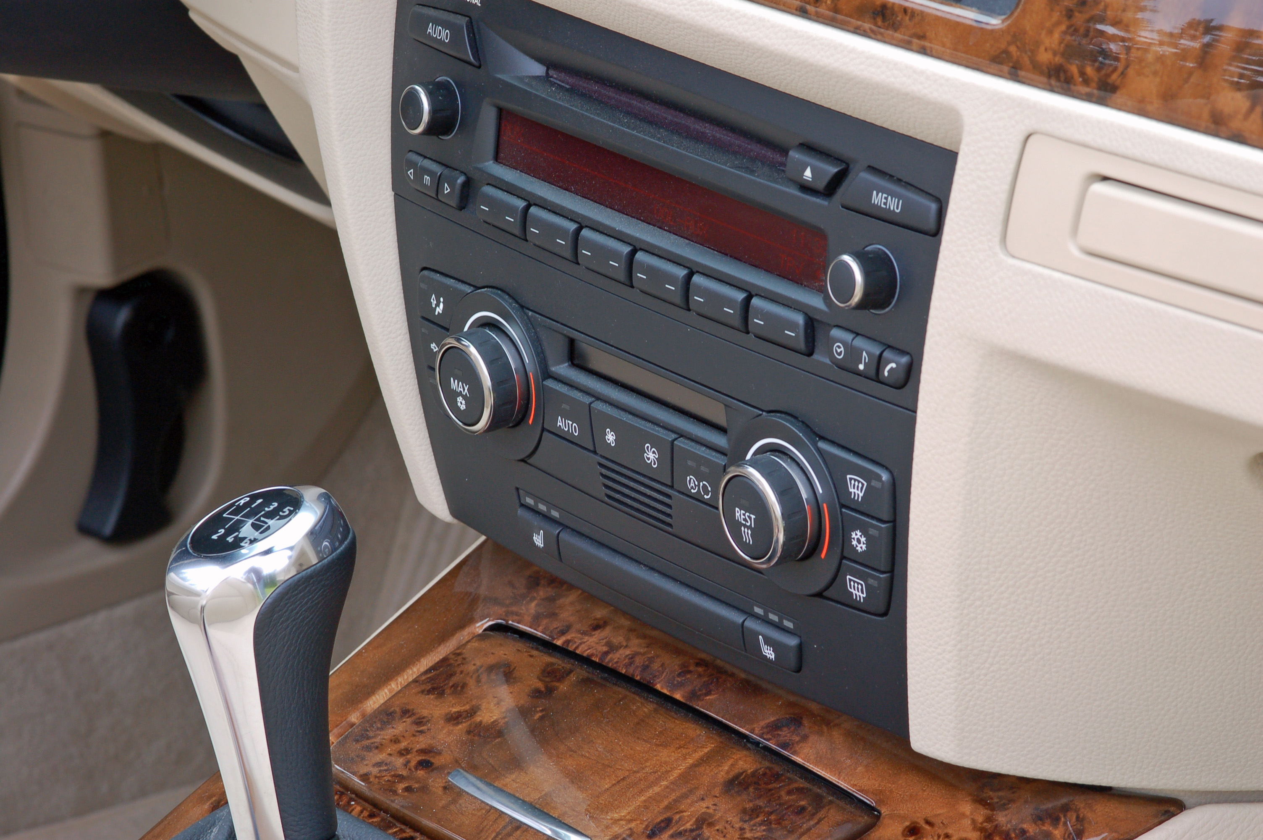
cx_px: 632
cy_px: 420
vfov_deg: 8.7
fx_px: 5521
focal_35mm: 158
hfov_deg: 13.1
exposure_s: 1/30
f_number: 11
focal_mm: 105
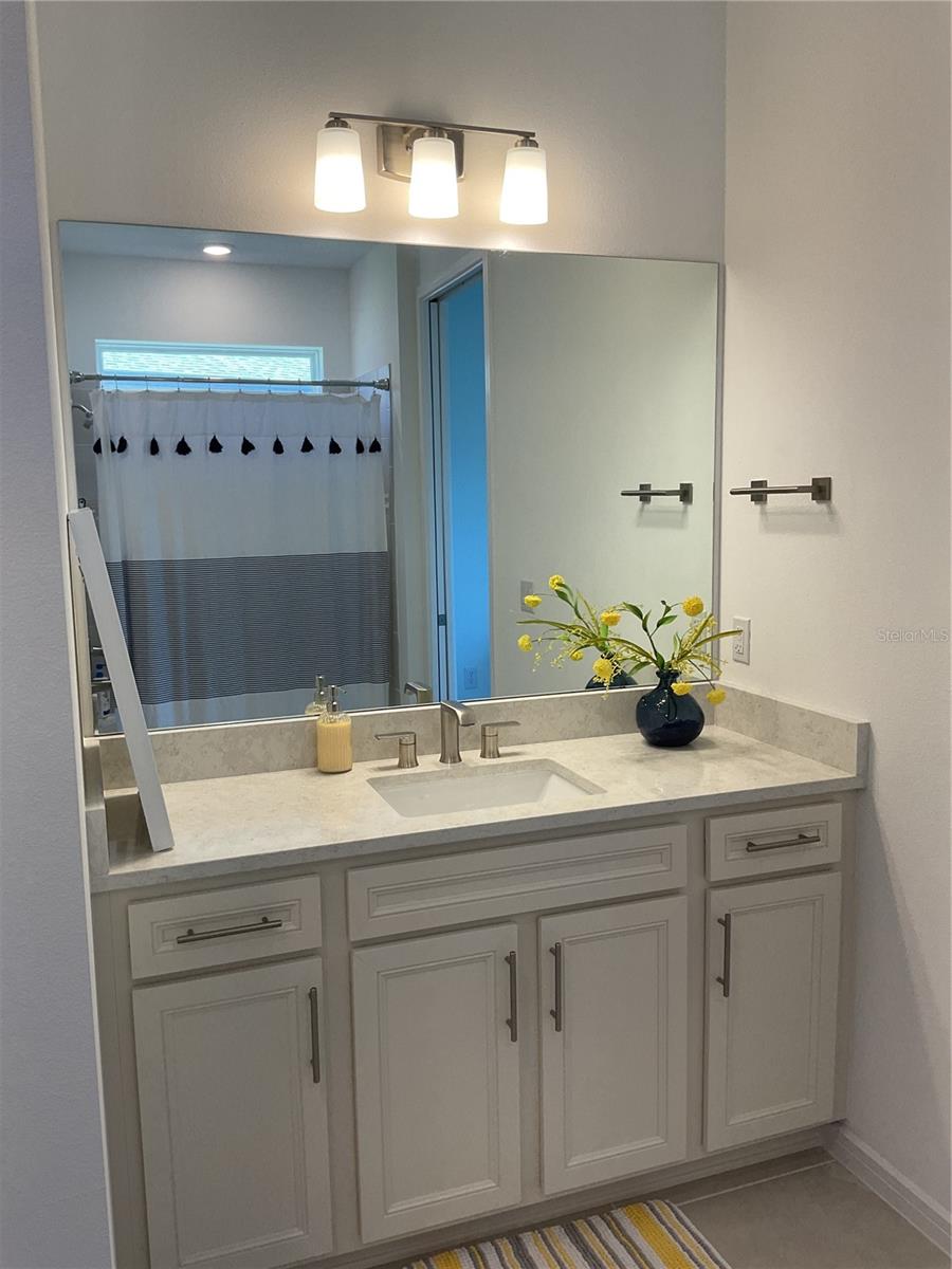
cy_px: 634
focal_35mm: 29
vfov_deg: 61.7
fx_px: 1063
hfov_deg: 48.2
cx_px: 476
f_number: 1.8
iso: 50
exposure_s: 1/120
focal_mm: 3
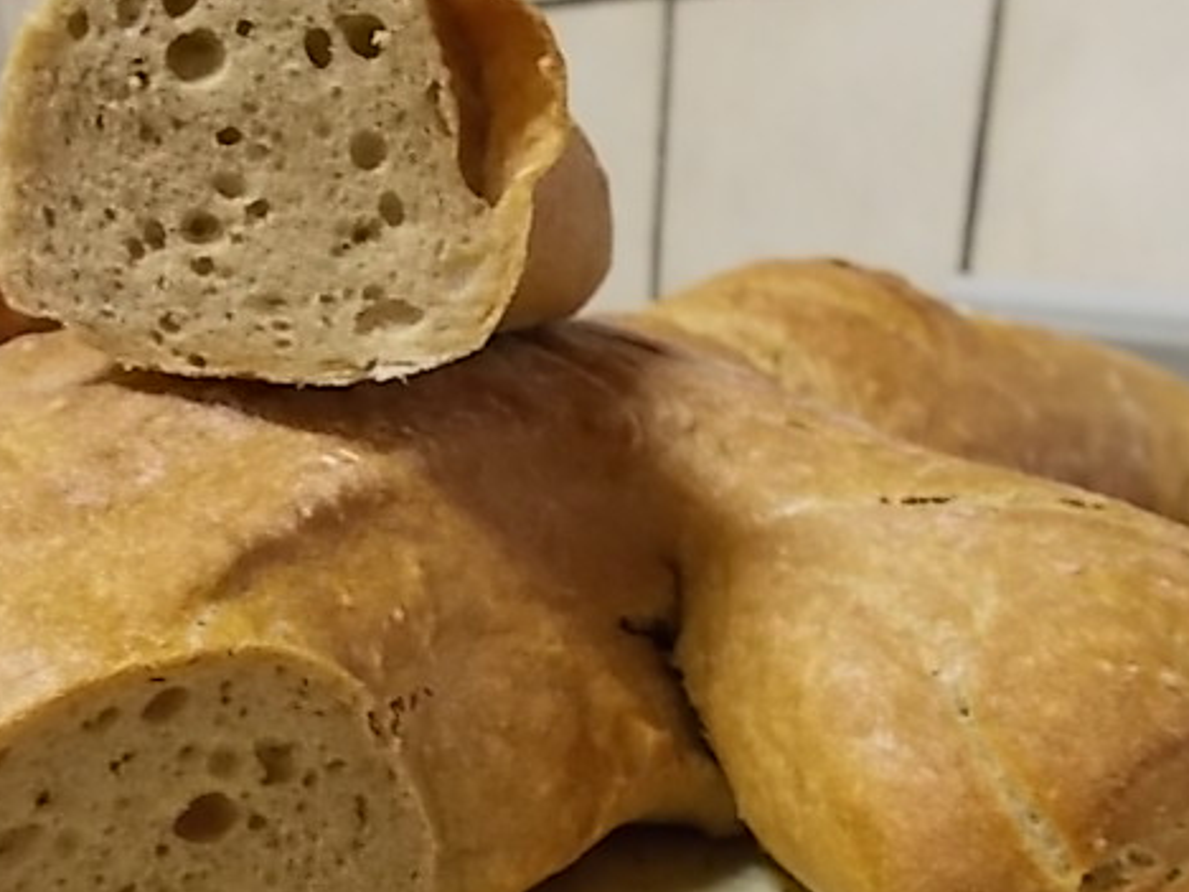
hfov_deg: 45.0
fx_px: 1408
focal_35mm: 41
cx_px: 389
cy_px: 574
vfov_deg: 34.9
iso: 200
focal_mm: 5.3
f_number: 3.4
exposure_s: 1/5
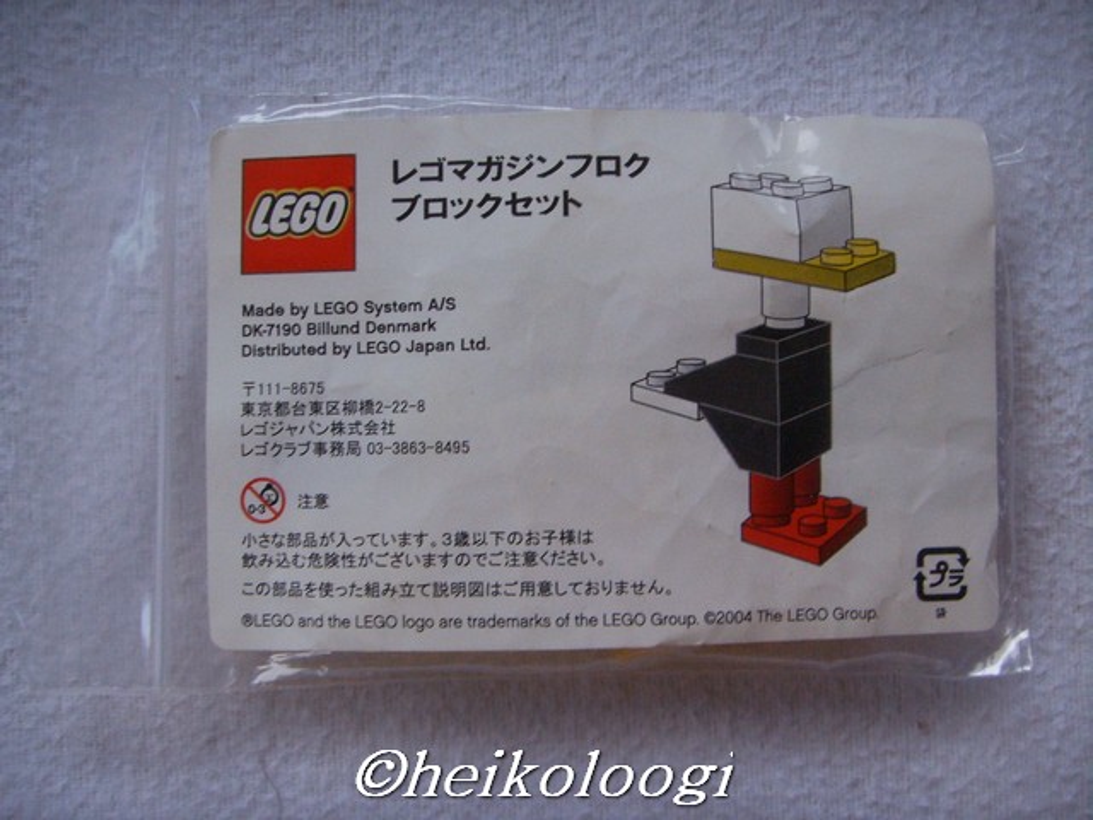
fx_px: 1231
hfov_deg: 47.9
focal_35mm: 39
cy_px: 410
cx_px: 546
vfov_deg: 36.8
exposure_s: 1/30
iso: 150
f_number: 3.5
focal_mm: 6.6
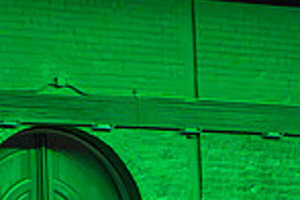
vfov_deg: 4.9
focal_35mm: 276
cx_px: 488
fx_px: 2300
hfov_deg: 7.3
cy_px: 340
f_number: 2.8
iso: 12800
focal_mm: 70
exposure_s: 1/640
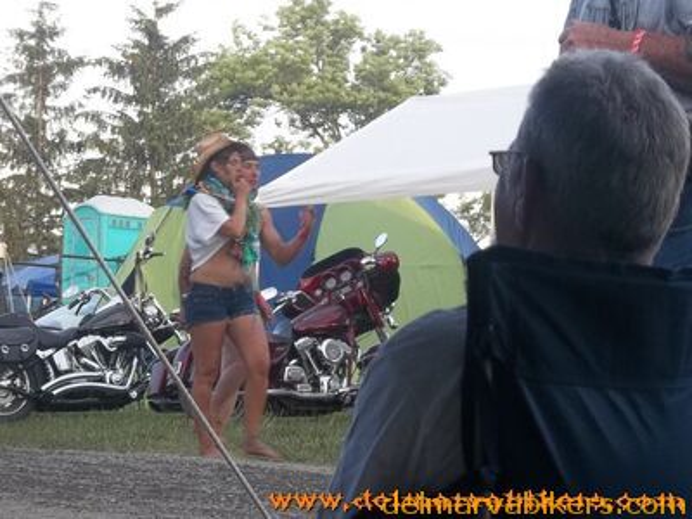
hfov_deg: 14.6
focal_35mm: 135
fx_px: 2699
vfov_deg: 11.0
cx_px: 346
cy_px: 260
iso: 160
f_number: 5.9
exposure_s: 1/80
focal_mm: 24.5
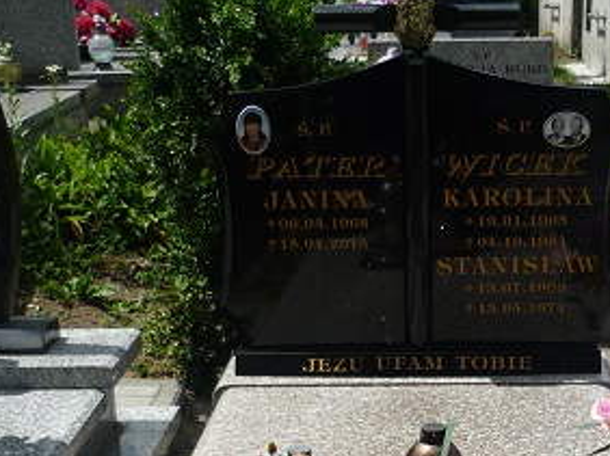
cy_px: 477
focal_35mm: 72
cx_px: 410
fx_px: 1268
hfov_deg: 26.9
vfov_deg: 19.7
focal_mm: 5.5
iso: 100
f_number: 8
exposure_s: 1/250
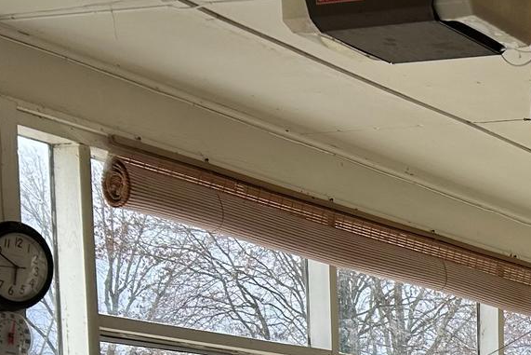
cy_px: 647
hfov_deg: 17.7
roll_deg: -0.1
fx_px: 1431
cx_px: 901
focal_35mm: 97
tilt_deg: -6.4
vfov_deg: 12.8
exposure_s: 1/1468
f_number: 1.5
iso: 50
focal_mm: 5.7
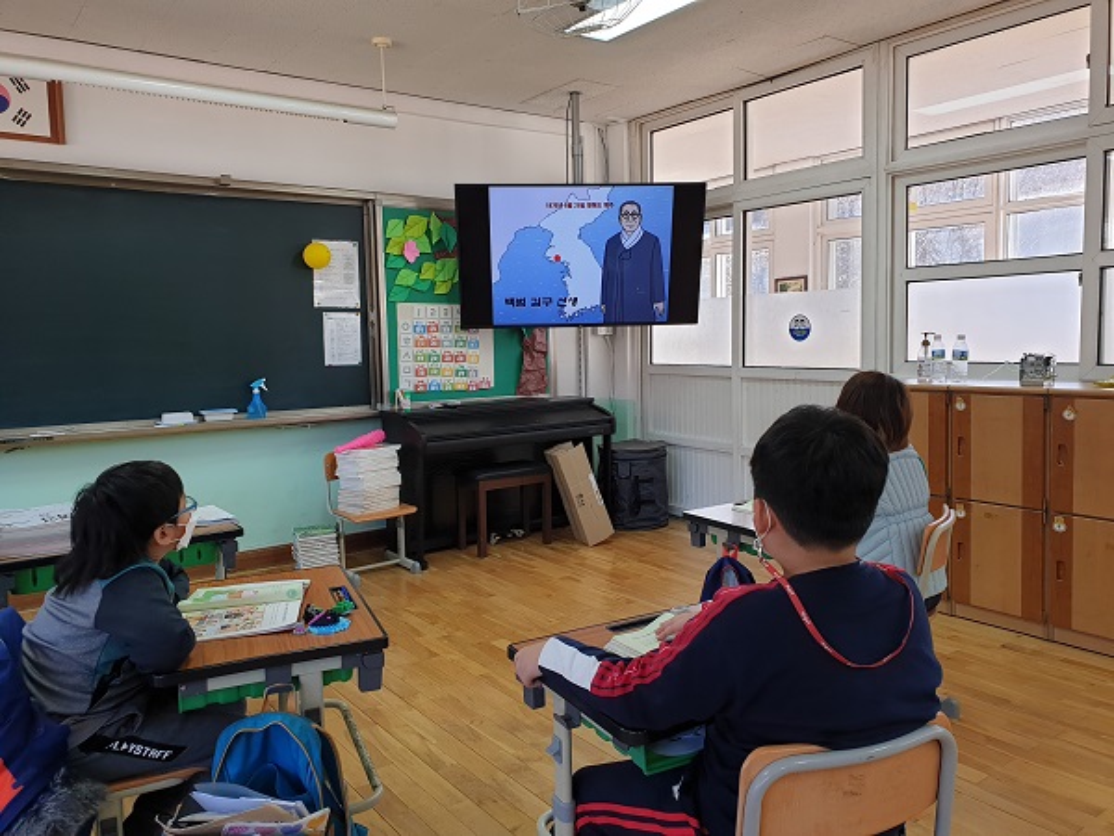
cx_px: 557
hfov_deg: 67.3
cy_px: 418
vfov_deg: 53.1
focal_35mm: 26
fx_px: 837
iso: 80
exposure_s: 1/120
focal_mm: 4.3
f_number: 2.4
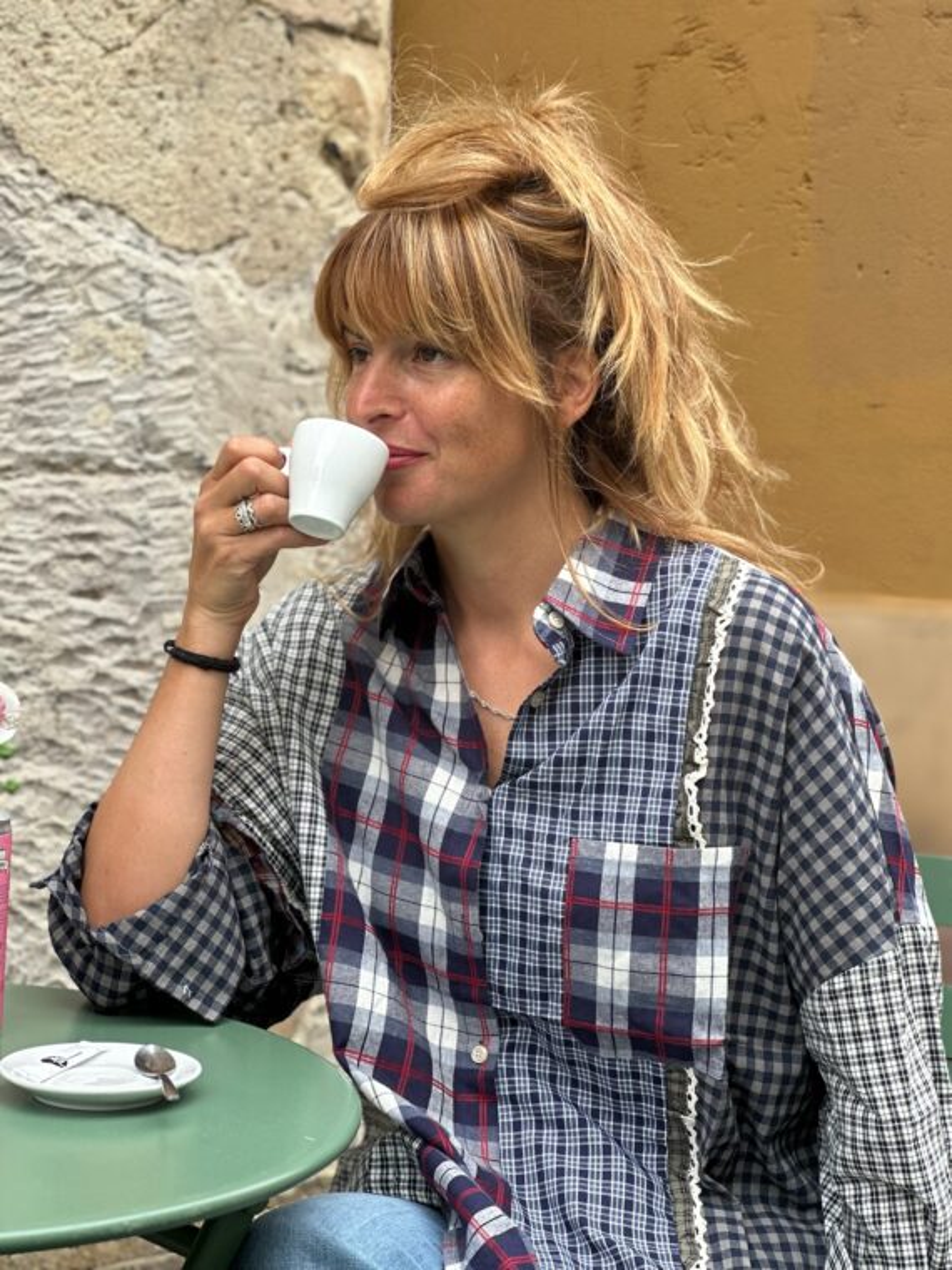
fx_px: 2824
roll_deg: -1.1
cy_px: 635
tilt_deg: -2.7
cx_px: 476
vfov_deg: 25.3
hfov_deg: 19.1
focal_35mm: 77
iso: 40
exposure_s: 1/121
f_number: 2.8
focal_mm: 9
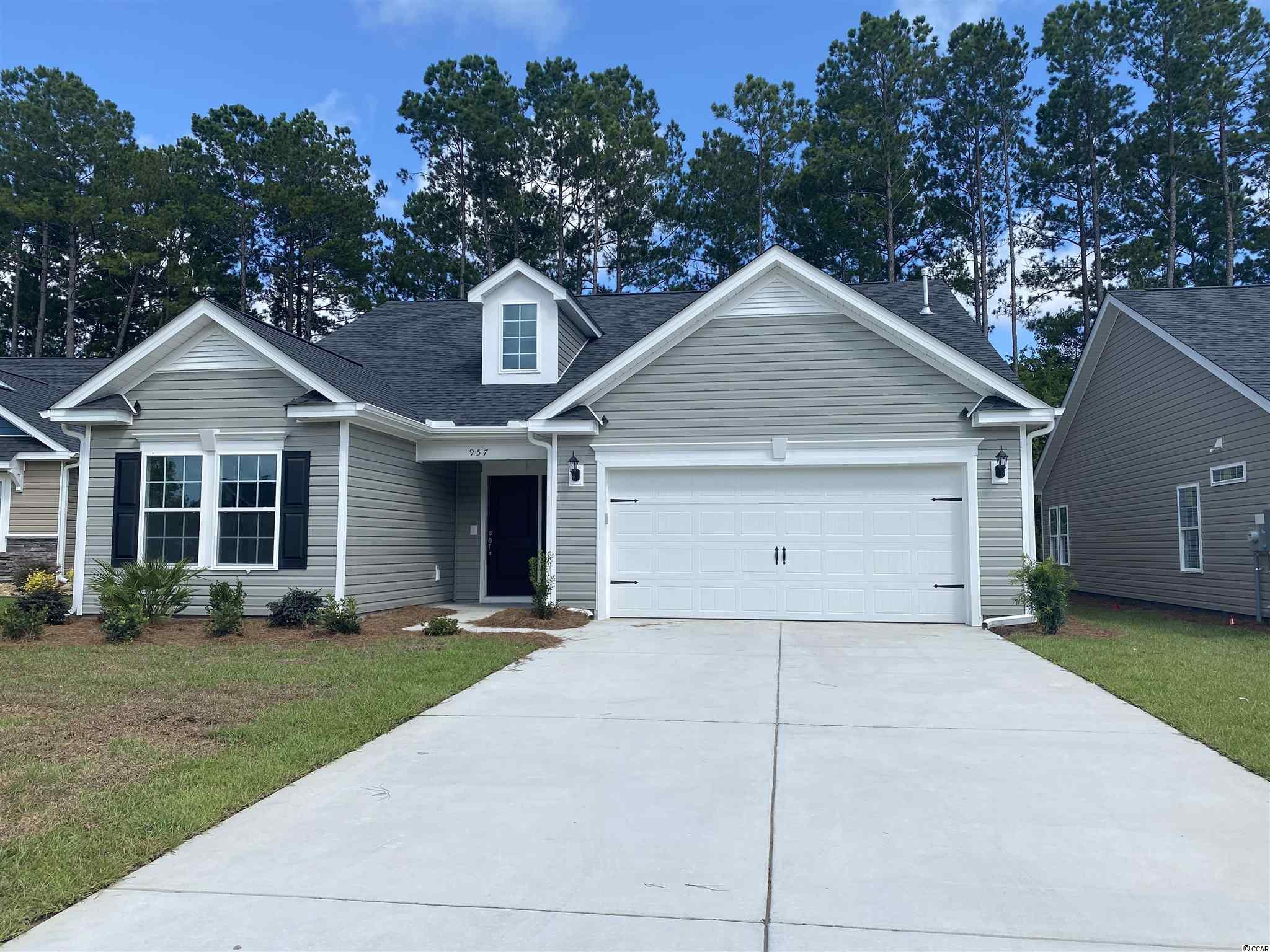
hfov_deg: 67.3
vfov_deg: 53.1
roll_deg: -0.5
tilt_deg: +5.6
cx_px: 635
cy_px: 476
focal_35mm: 26
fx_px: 954
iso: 32
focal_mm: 4.25
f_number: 1.8
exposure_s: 1/2817
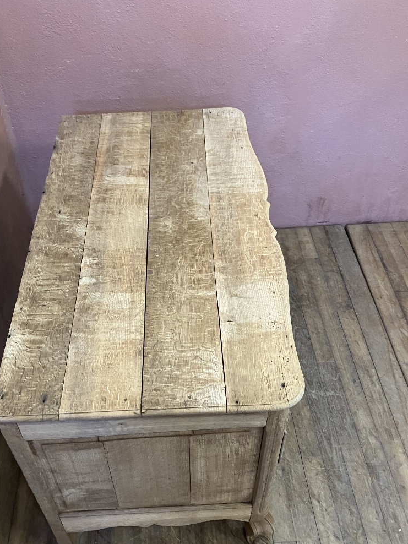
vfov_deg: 53.9
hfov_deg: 41.6
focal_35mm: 34
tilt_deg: -47.5
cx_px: 162
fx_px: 534
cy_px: 281
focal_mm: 3.99
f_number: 1.8
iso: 250
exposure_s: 1/50
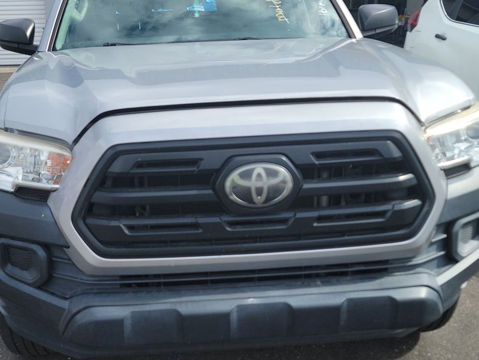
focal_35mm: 42
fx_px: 581
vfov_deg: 34.3
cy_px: 197
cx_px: 188
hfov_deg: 44.5
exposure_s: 1/512
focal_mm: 6.7
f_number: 1.8
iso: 50
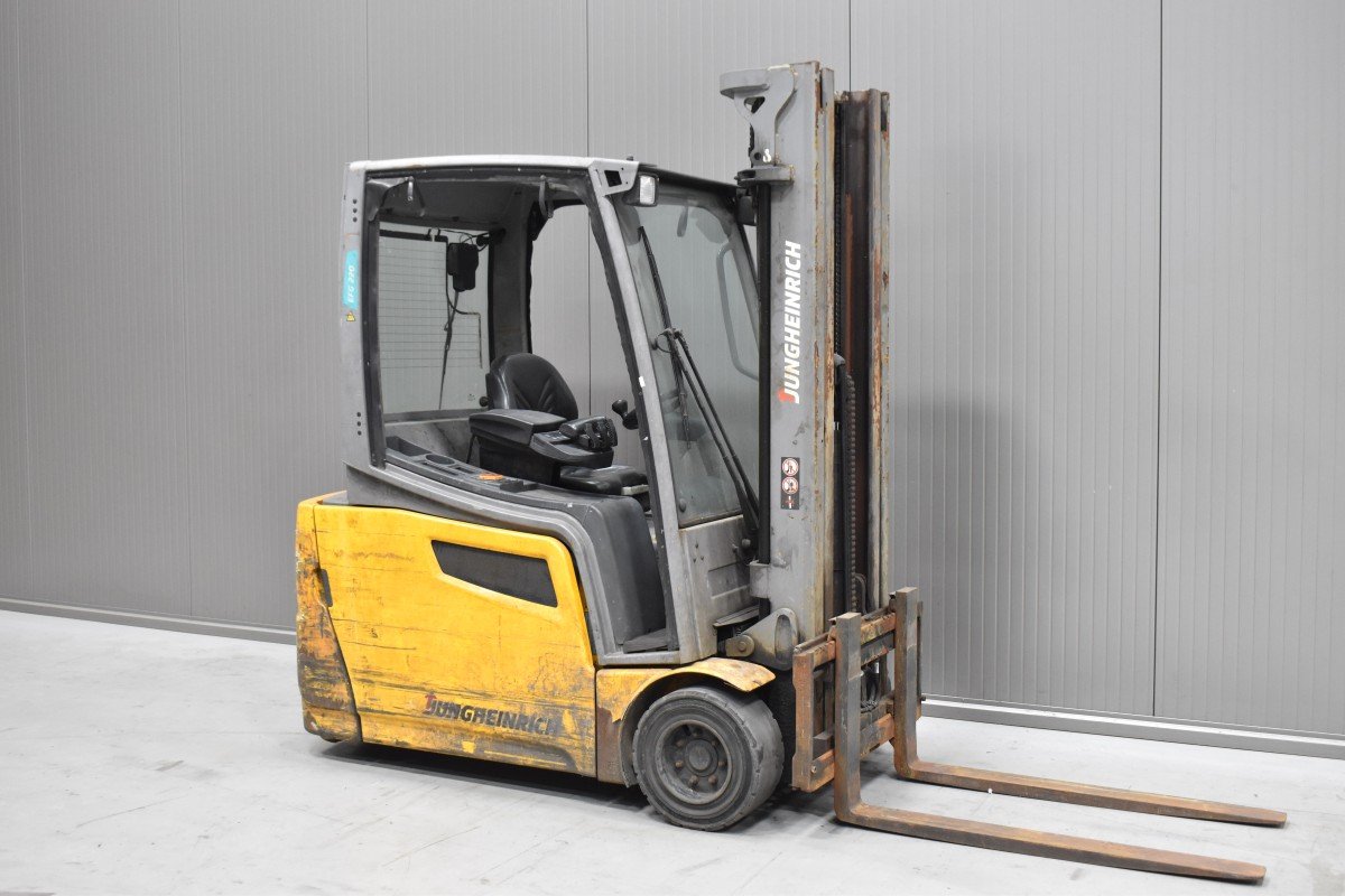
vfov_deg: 34.2
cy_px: 448
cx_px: 672
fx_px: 1457
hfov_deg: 49.6
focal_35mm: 39
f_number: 5
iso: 1600
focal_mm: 26
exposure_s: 1/30
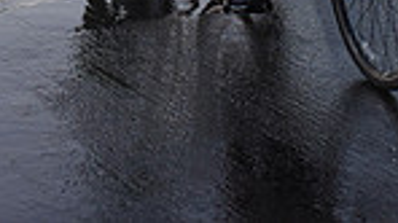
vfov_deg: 5.7
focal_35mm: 206
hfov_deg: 10.4
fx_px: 2172
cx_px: 344
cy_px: -294
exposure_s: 1/400
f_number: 2.8
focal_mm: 50
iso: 2500
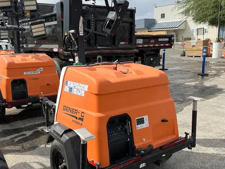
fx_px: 227
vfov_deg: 40.7
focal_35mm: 35
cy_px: 86
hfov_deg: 52.7
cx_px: 113
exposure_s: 1/3215
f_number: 1.6
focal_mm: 5.1
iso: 50
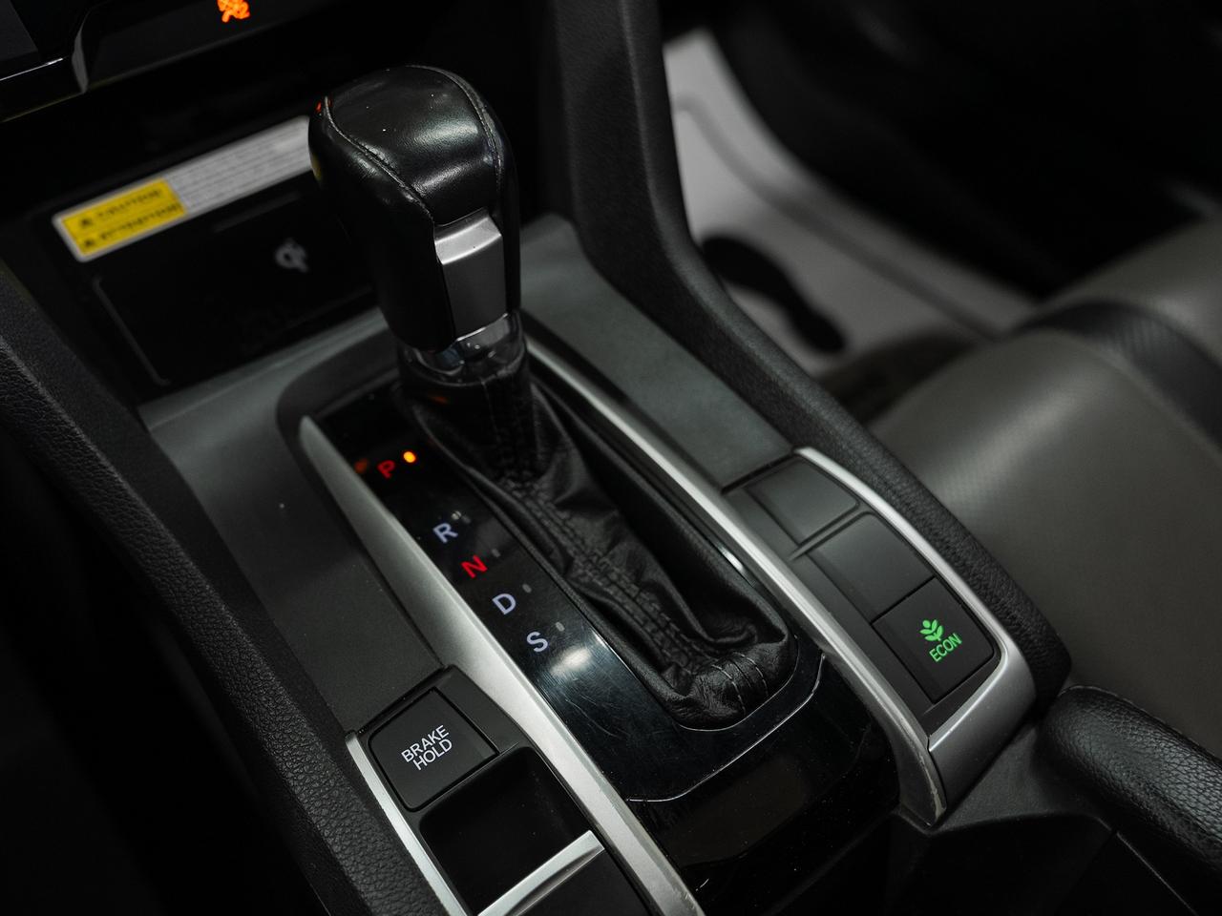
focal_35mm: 31
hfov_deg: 57.9
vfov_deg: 45.3
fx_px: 1097
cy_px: 437
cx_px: 511
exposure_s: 1/40
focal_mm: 24
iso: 640
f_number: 3.5
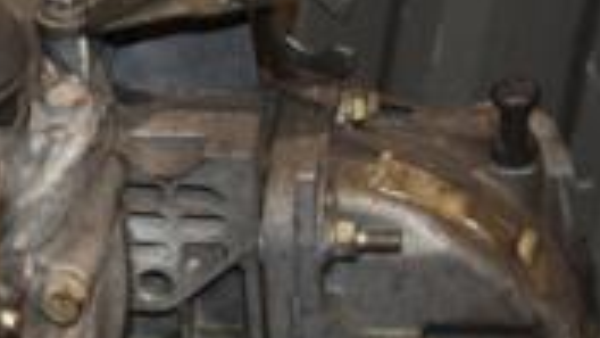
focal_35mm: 139
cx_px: -191
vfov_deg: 8.7
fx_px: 2211
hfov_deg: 14.7
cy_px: 297
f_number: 5
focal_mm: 26
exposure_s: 1/60
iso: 800
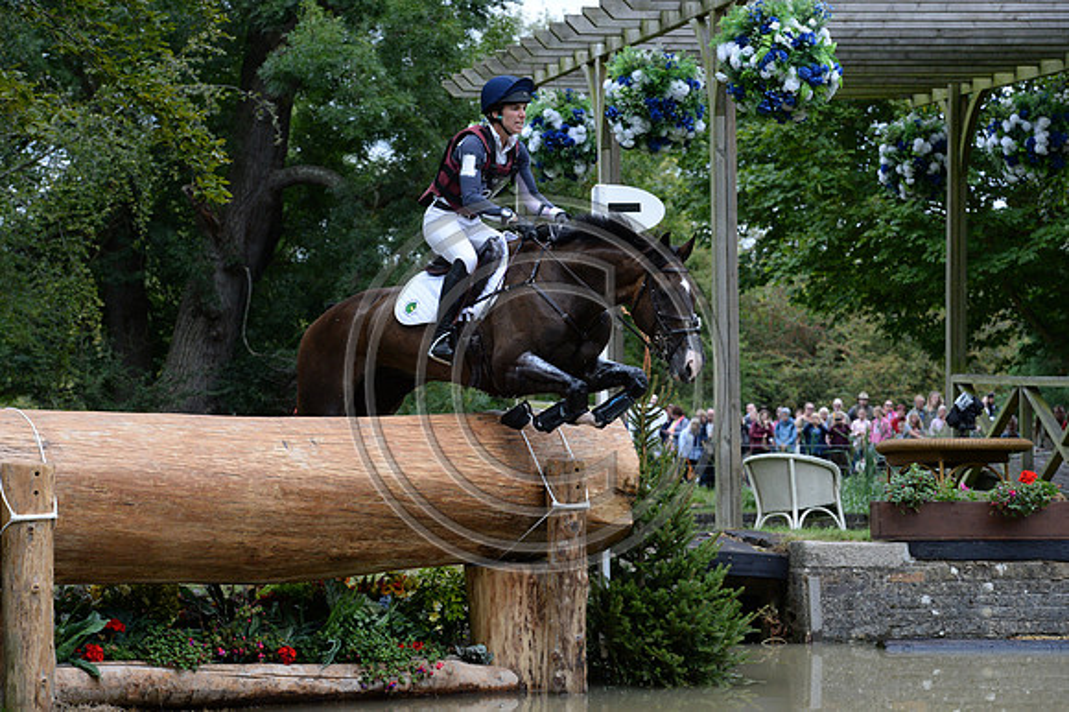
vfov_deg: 10.5
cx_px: 534
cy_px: 356
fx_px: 3858
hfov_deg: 15.8
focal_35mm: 130
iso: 2000
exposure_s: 1/1000
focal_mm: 130
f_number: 8
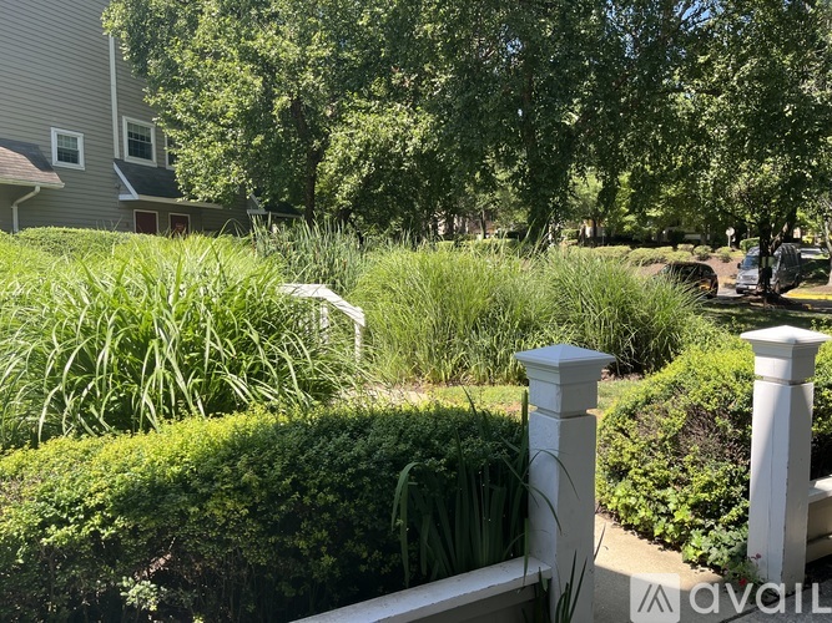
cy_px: 312
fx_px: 625
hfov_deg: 67.3
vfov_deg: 53.0
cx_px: 416
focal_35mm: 26
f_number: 1.6
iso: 50
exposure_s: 1/858
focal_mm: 5.1
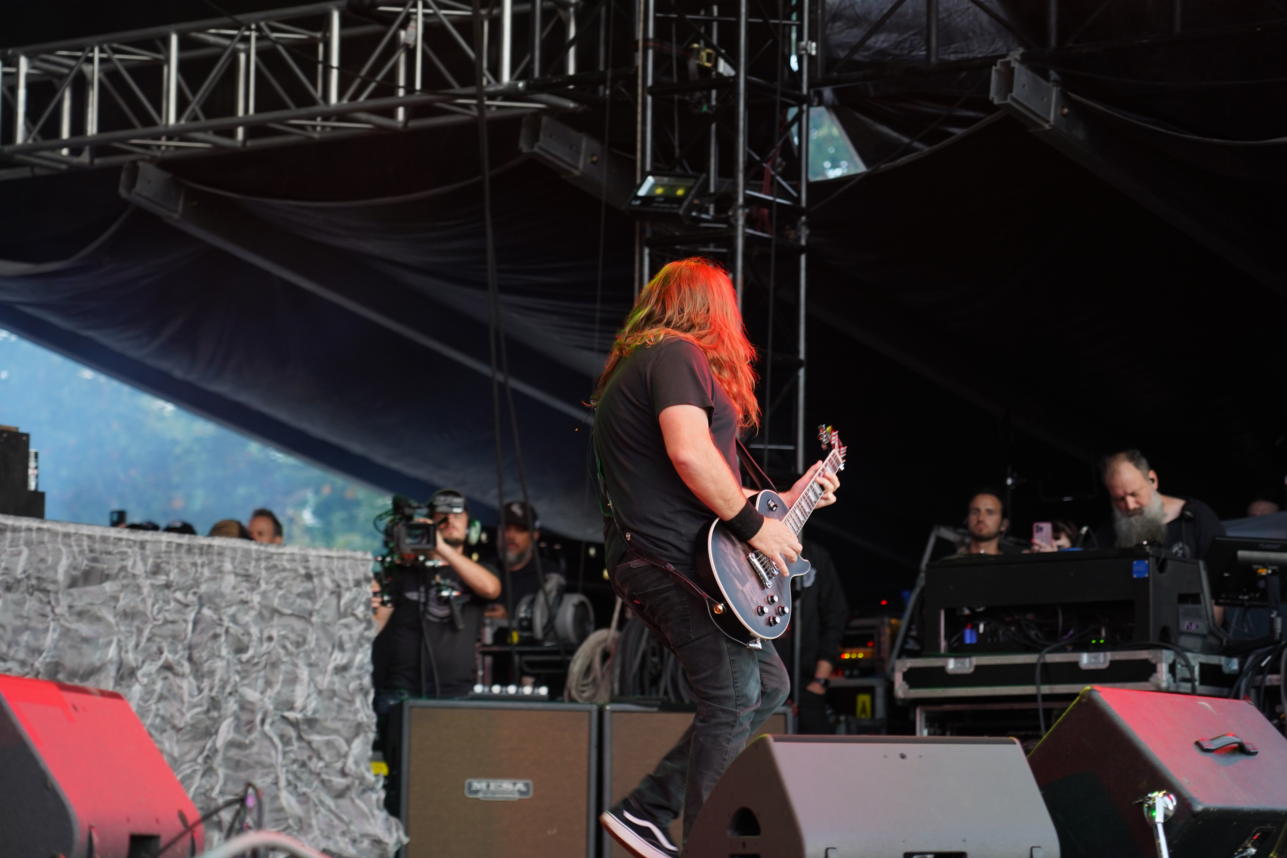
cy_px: 429
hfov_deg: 19.5
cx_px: 644
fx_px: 3753
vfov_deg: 13.0
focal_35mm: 105
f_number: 4
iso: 500
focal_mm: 105
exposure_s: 1/125
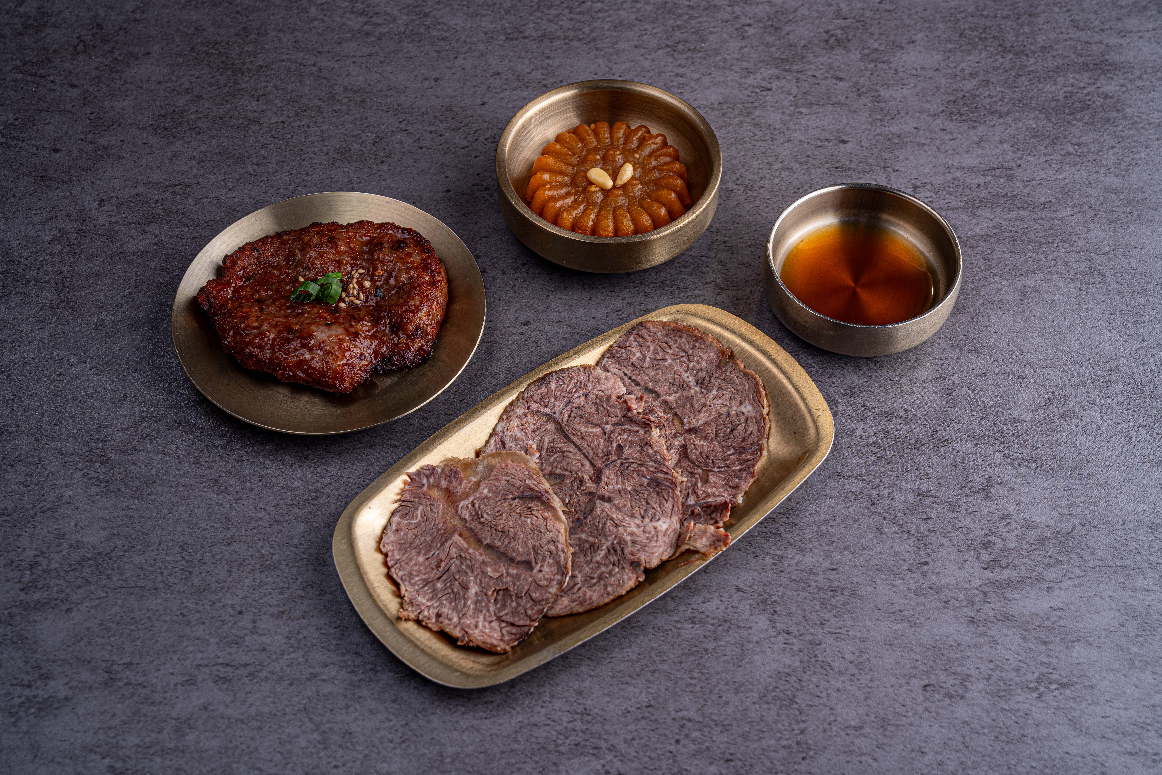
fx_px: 1743
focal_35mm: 54
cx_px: 581
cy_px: 388
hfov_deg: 36.9
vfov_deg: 25.1
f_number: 10
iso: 100
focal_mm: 54
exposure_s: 1/80
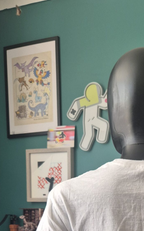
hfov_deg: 22.3
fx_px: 352
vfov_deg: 32.0
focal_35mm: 56
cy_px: 255
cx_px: 143
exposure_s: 1/180
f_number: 1.8
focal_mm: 5.4
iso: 250
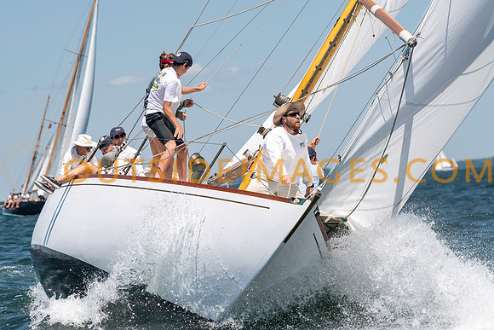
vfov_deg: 5.9
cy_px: 165
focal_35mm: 232
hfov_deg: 8.9
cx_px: 247
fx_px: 3191
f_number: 5.6
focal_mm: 155
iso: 320
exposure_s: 1/2500
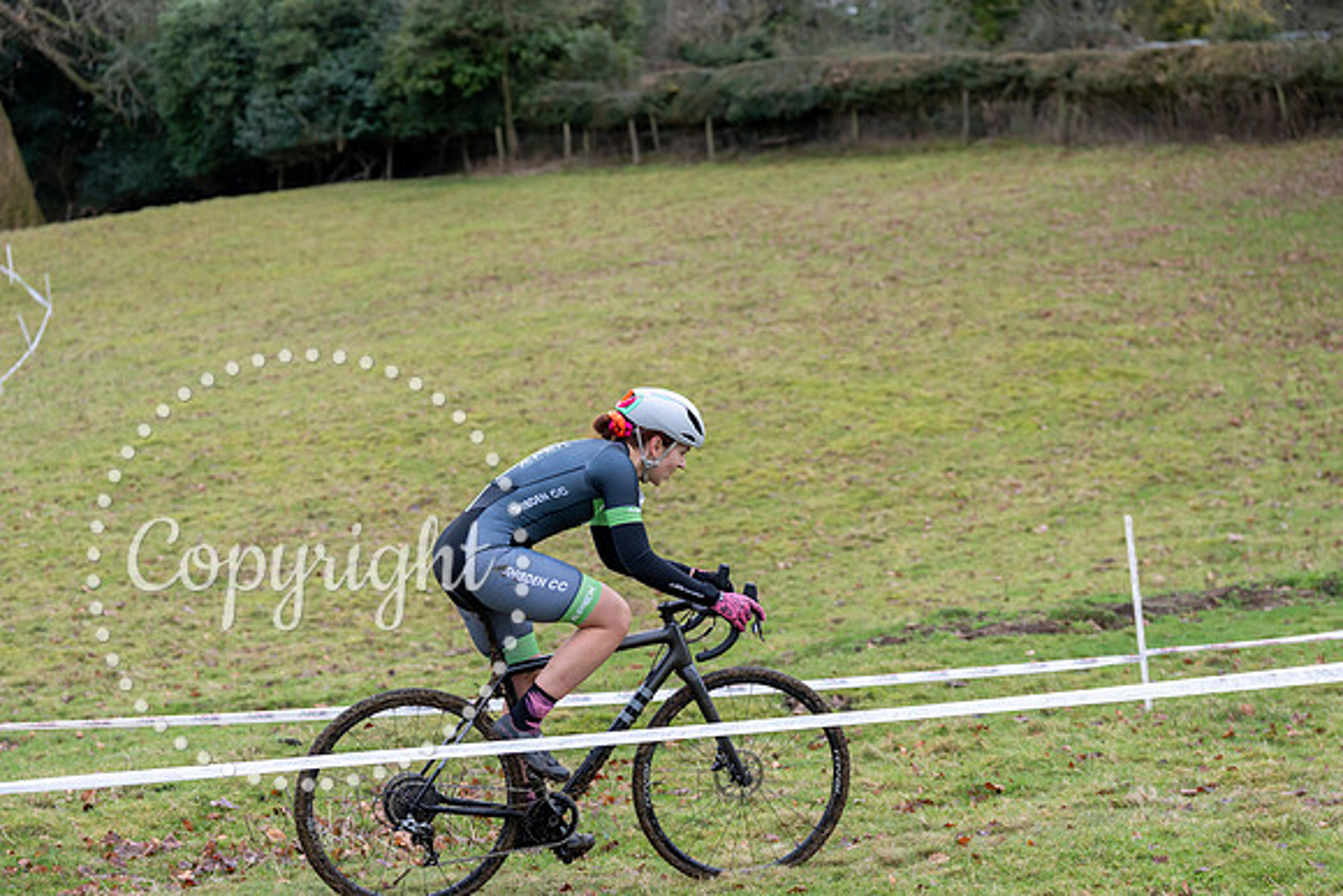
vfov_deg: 19.5
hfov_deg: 28.8
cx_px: 672
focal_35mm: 70
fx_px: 2612
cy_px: 448
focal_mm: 70
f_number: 3.2
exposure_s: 1/1000
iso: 1000
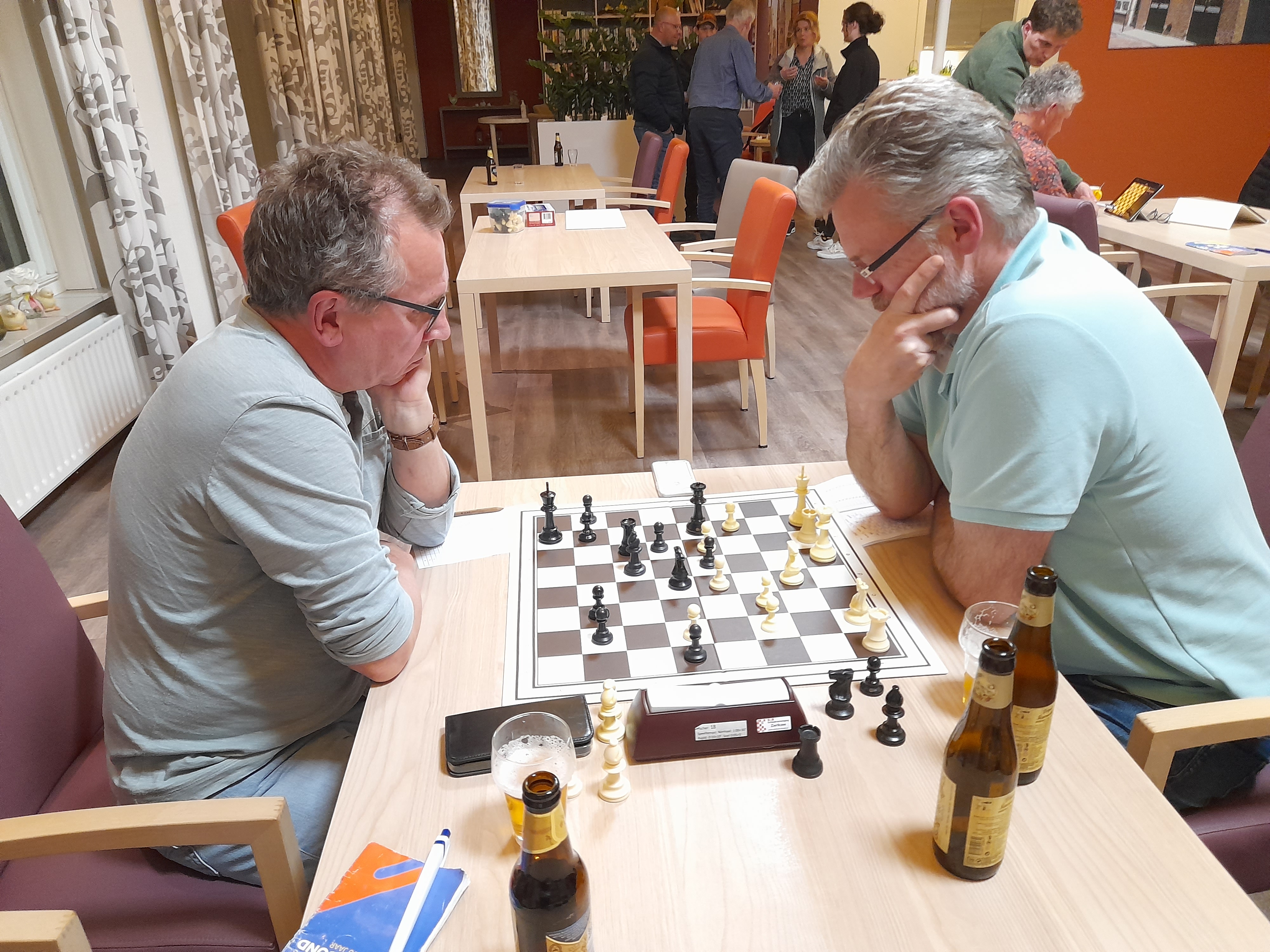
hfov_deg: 69.4
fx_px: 917
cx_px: 635
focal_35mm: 25
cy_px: 476
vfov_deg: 54.9
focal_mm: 4.6
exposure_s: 1/33
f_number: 2
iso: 400
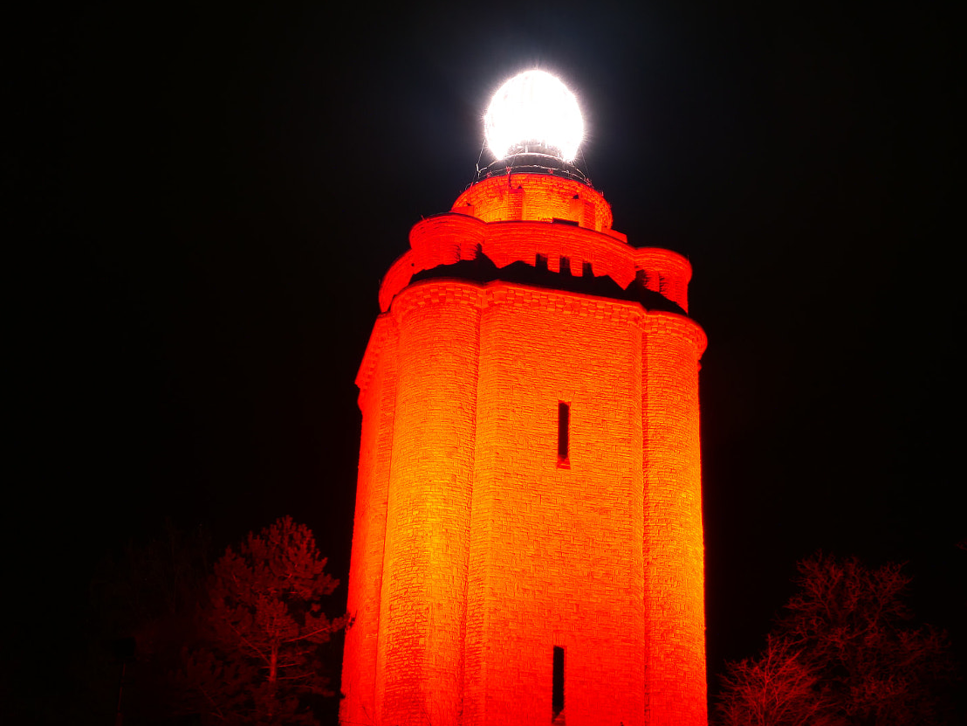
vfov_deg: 28.0
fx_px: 1453
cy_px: 409
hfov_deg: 36.7
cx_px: 586
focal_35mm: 52
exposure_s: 25
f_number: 11
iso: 100
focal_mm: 18
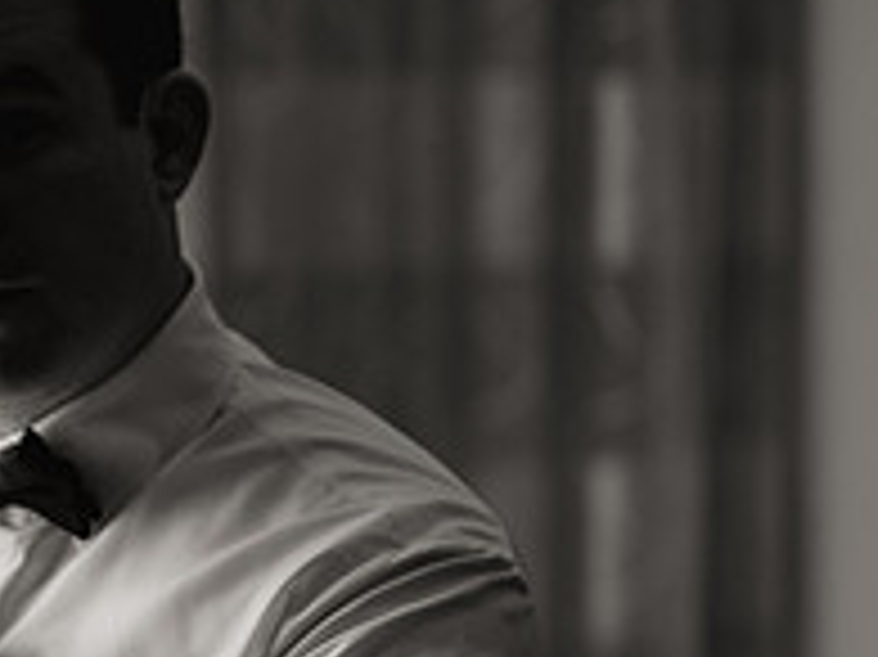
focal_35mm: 243
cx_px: -392
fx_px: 6160
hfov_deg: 8.0
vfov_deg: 6.1
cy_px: 479
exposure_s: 1/640
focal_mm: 85
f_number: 2.2
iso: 400
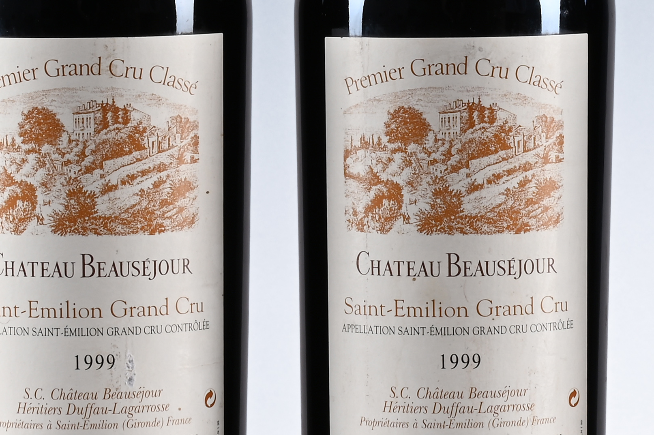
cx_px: 450
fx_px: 4665
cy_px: 47
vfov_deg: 5.3
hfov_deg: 8.0
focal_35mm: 257
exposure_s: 1/200
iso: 100
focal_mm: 70
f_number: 22
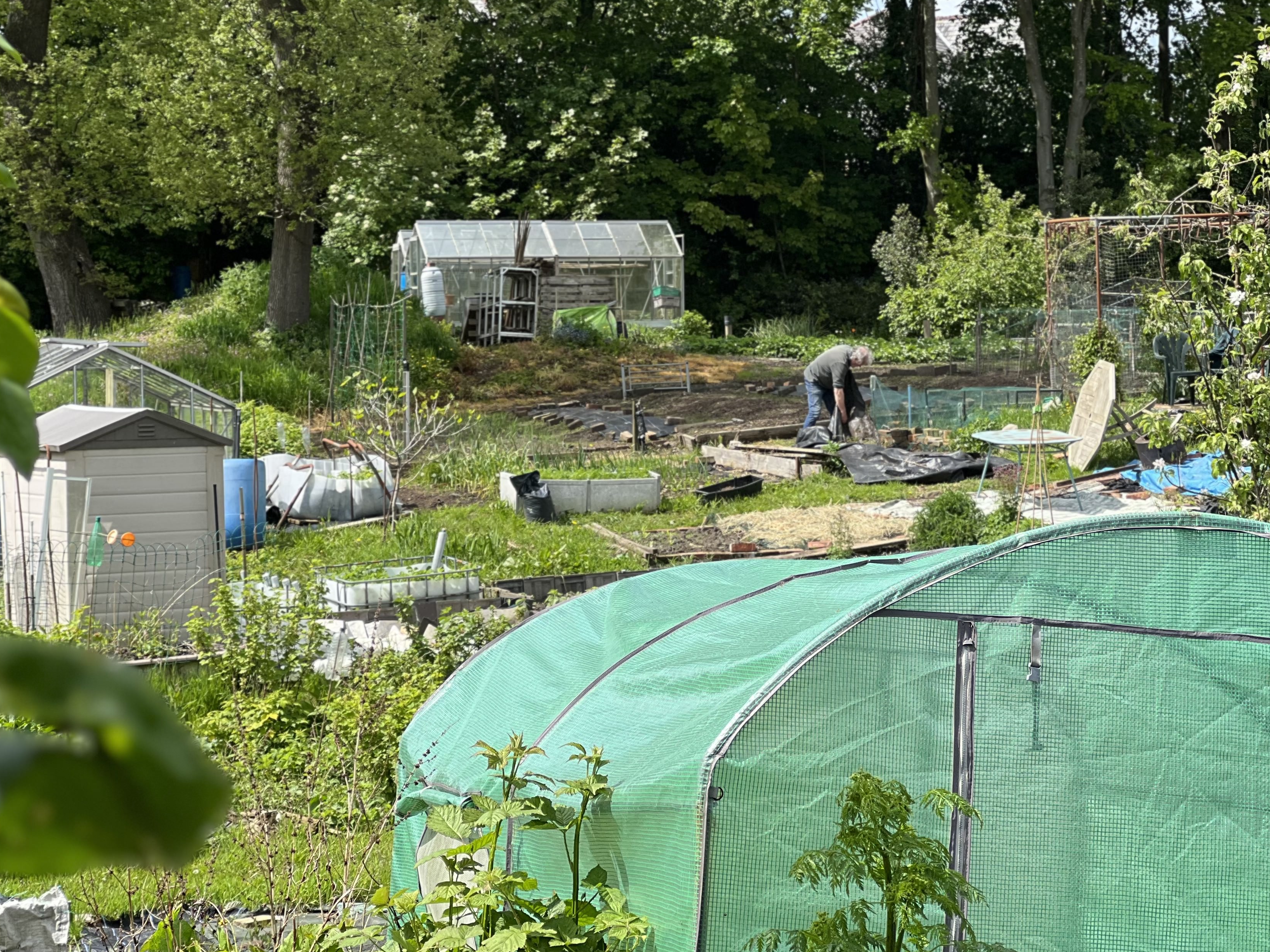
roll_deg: -0.4
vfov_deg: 15.7
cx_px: 709
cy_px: 435
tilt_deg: -1.1
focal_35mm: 94
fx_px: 3449
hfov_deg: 20.9
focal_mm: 9
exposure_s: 1/453
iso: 32
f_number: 2.8
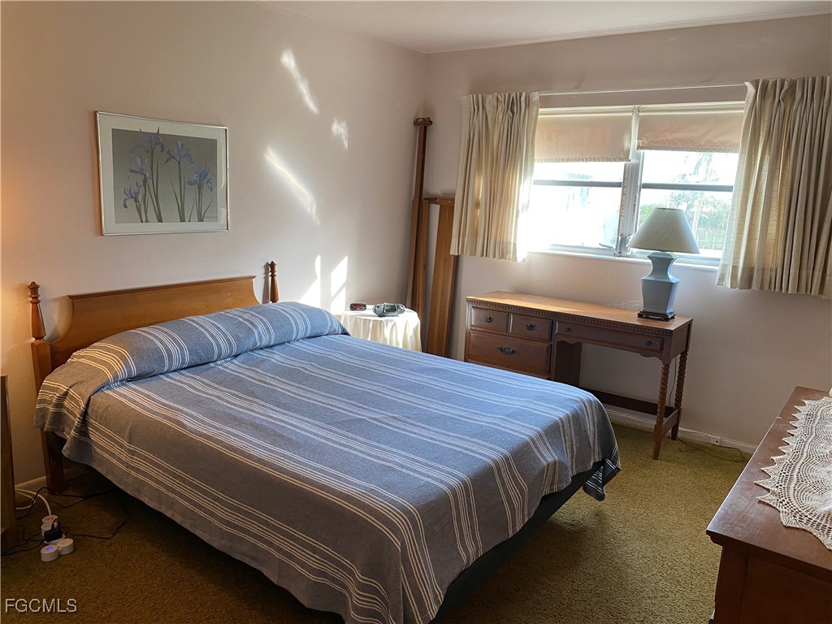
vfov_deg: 53.1
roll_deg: -2.6
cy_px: 312
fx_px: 625
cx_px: 416
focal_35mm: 26
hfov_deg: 67.3
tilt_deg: -10.5
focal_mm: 4.25
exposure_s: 1/60
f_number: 1.8
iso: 80
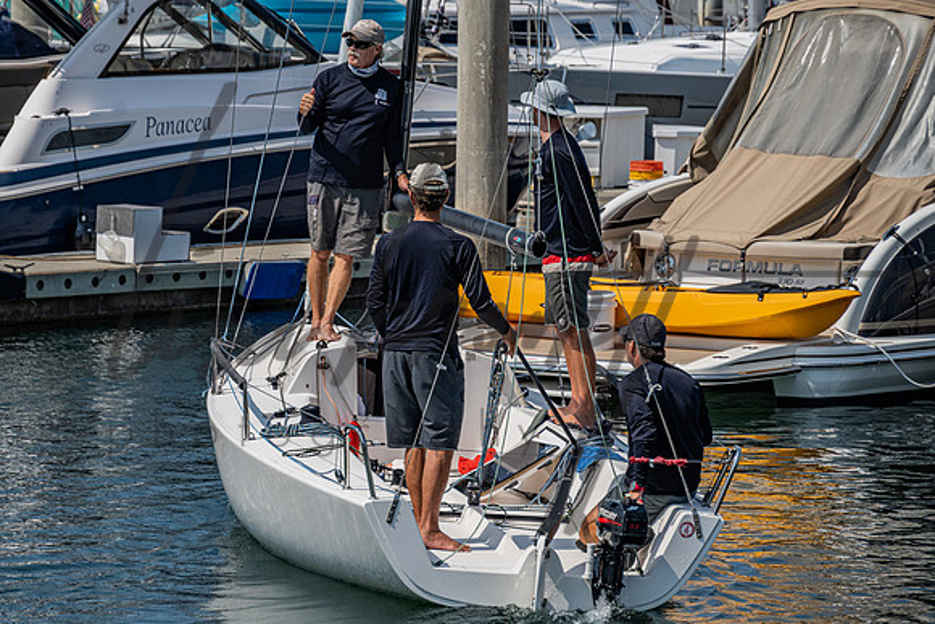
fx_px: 5804
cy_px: 270
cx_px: 321
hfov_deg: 9.2
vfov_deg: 6.2
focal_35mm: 223
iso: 125
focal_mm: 170
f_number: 6.3
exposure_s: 1/1000
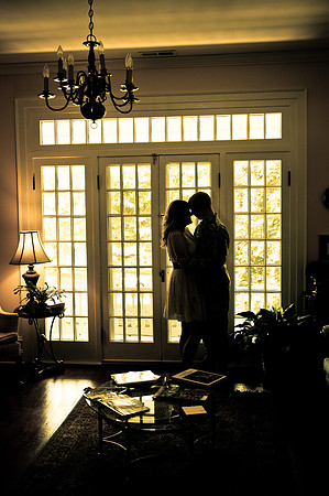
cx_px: 164
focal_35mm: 36
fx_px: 495
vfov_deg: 53.2
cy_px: 248
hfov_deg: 36.8
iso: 200
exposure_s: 1/160
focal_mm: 24
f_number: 2.8
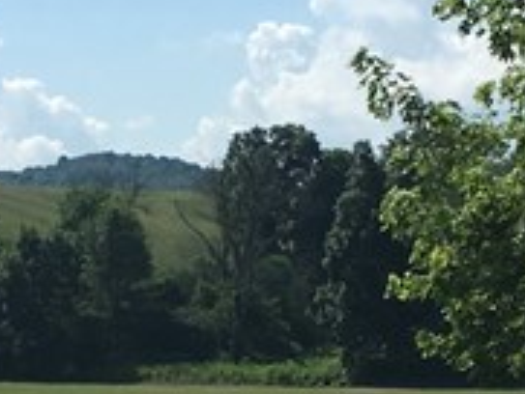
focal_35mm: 164
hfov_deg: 12.0
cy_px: 348
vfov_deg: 9.0
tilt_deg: -1.1
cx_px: 235
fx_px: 2489
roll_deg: +0.6
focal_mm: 4.15
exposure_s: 1/3344
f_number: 2.2
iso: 25
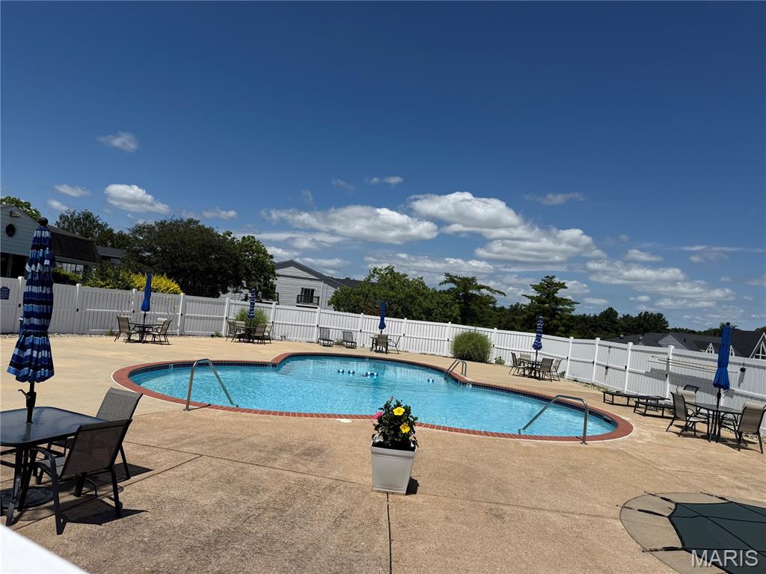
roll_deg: -6.2
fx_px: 531
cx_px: 383
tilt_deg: +2.4
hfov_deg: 71.6
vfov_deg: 56.8
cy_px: 287
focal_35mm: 24
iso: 80
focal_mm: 6.76
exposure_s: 1/11905
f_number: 1.78
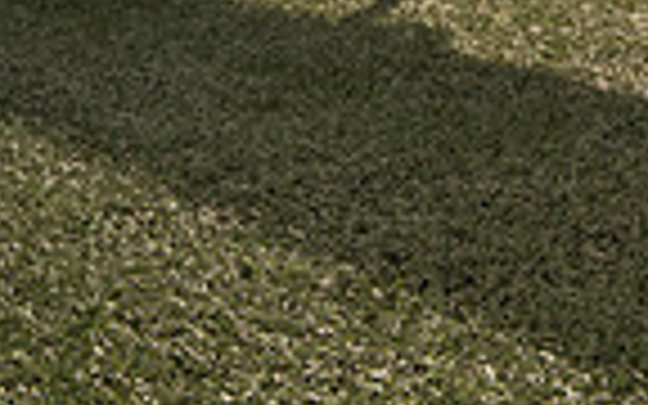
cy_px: -585
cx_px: 670
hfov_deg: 17.6
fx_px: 2031
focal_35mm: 115
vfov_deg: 9.9
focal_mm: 36
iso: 250
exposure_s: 1/250
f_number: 11
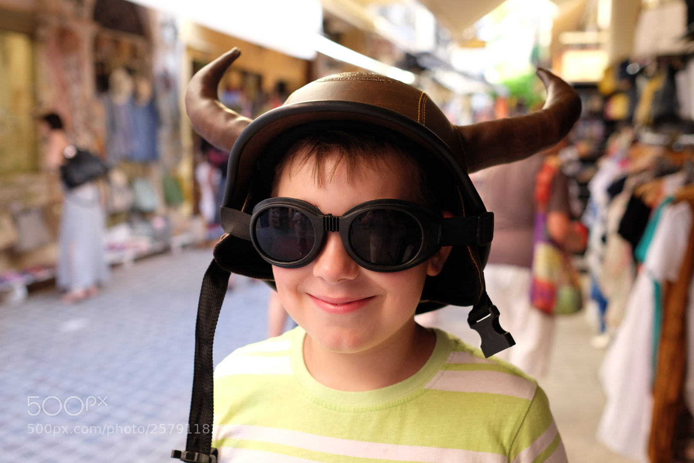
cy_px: 232
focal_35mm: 35
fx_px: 675
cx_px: 347
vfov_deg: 37.9
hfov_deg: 54.4
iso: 200
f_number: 2.5
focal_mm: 23
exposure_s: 1/60
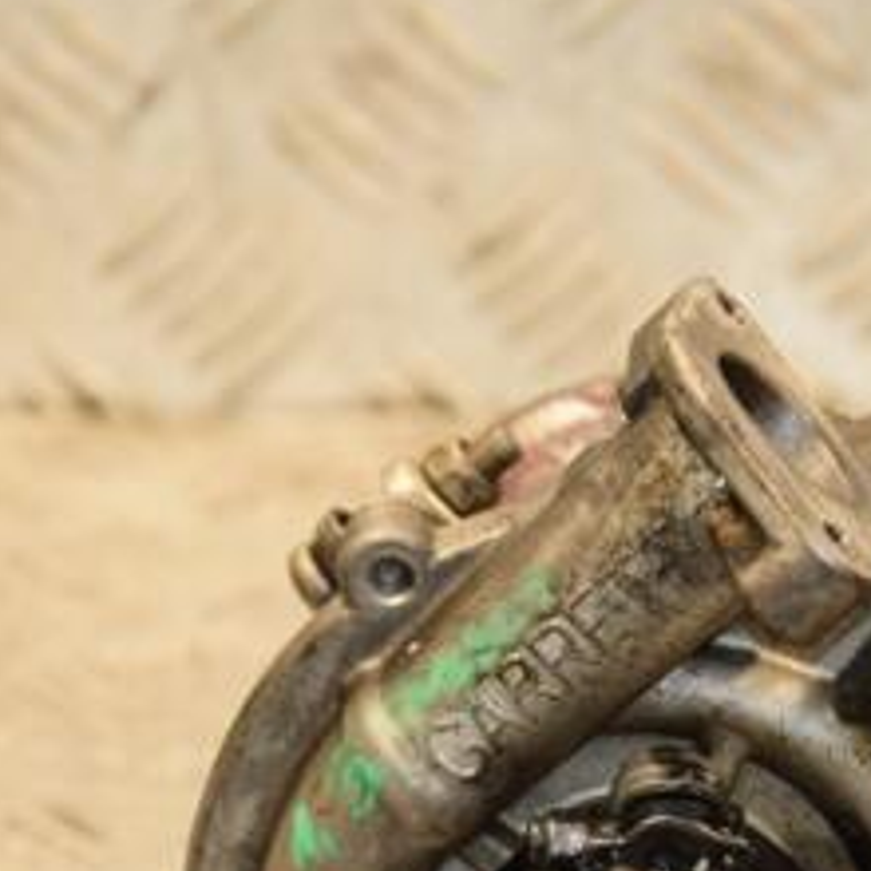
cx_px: 649
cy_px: 641
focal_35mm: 278
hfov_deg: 6.3
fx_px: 7914
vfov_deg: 6.3
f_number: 5.3
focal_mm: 80
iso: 800
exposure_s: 1/80
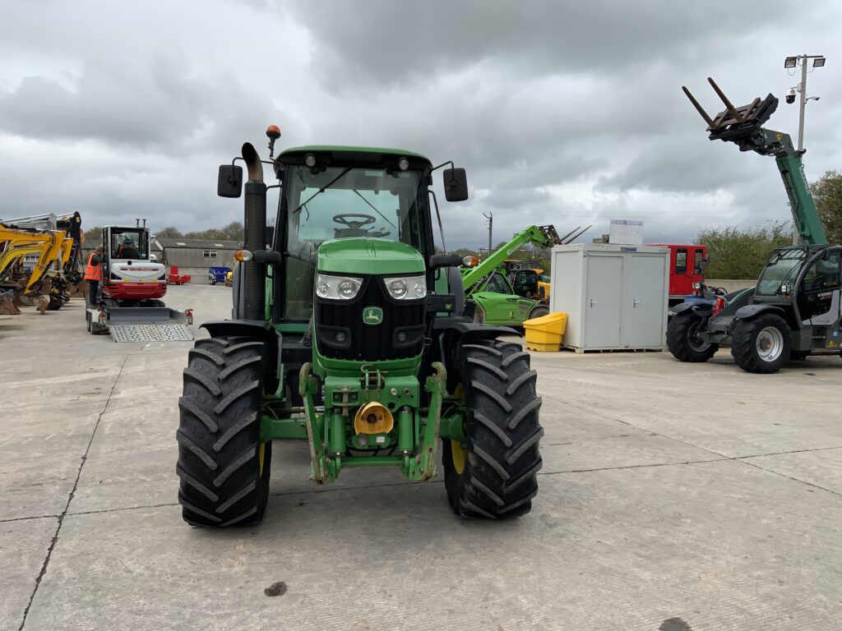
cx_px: 421
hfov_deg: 61.7
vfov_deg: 48.2
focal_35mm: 29
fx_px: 705
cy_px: 316
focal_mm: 3
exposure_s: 1/2227
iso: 16
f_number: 1.8
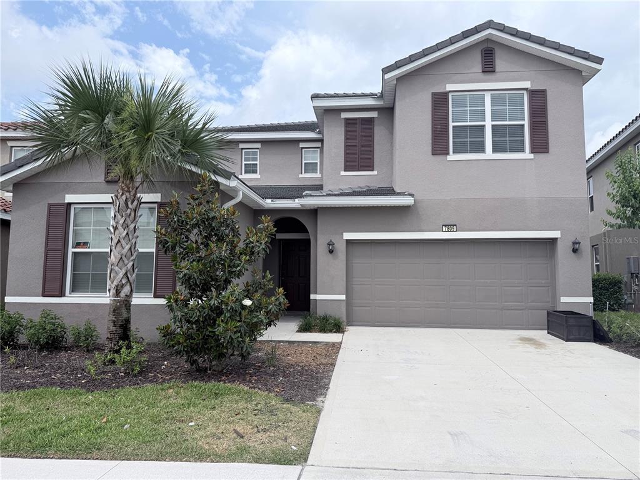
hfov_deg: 71.6
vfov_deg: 56.8
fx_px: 444
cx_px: 320
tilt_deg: +6.3
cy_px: 240
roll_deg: -0.2
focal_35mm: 24
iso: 80
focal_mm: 6.76
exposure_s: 1/5319
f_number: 1.78
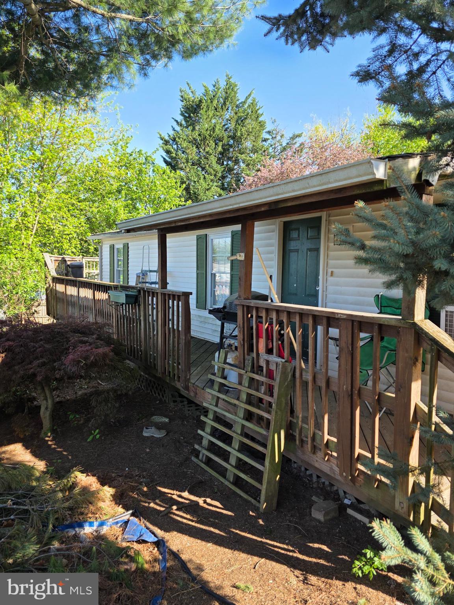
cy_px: 302
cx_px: 227
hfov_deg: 58.9
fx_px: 402
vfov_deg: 73.9
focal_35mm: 23
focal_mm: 6.3
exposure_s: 1/1361
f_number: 1.7
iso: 80
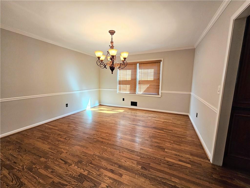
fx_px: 94
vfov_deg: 89.9
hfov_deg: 106.2
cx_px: 125
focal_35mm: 13
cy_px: 94
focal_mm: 2.2
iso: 200
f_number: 2.2
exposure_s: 1/60
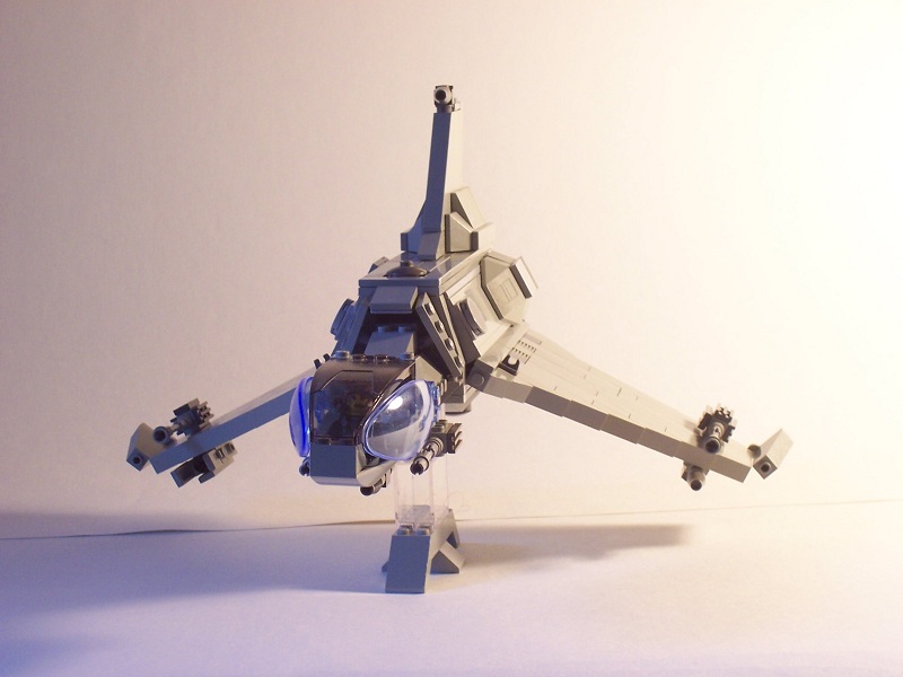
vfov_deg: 18.0
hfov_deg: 23.8
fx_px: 2139
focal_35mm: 82
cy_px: 338
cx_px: 452
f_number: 4.1
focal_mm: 13.5
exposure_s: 1/15
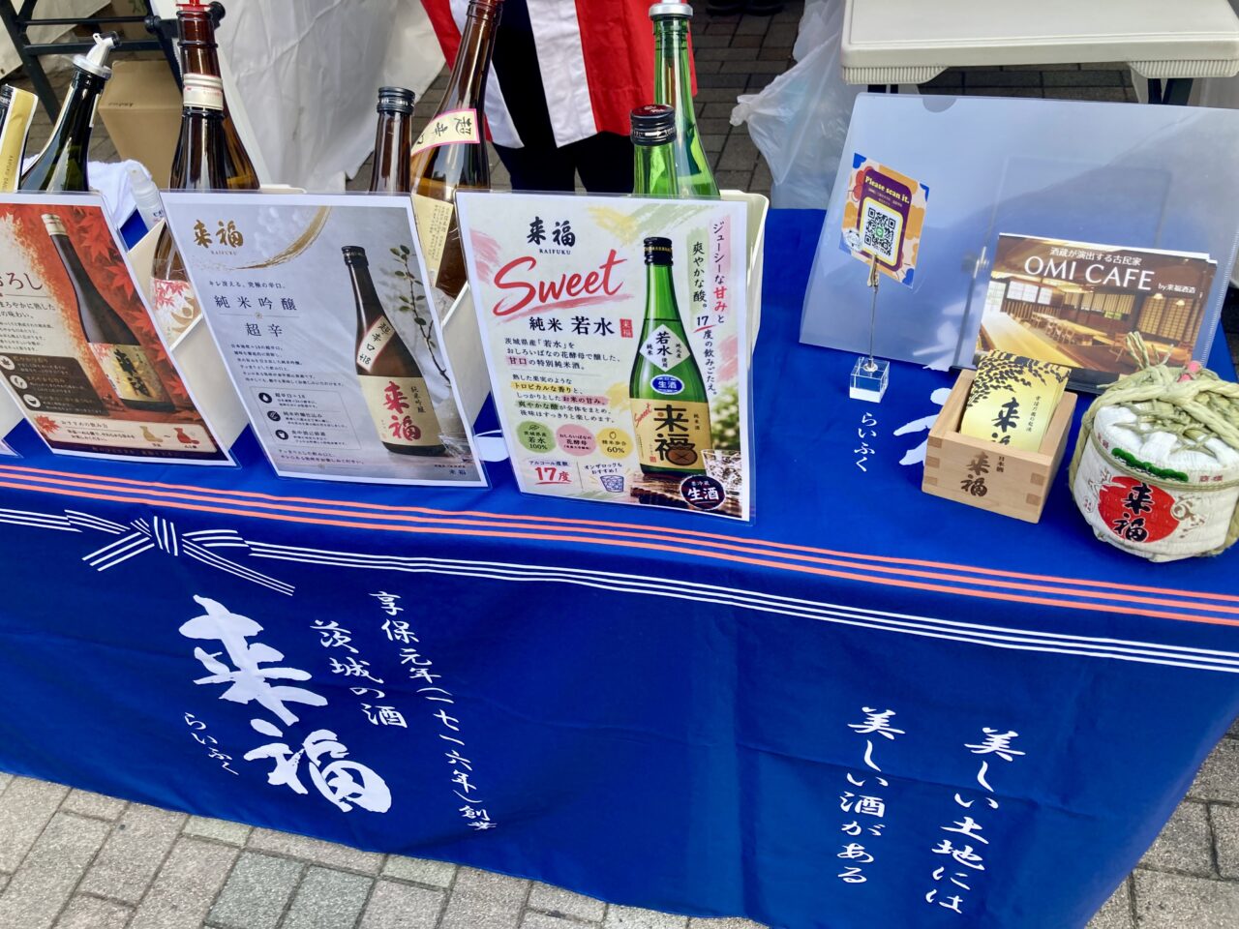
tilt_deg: -41.4
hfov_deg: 63.4
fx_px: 1002
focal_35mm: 28
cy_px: 464
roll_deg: +8.4
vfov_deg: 49.7
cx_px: 620
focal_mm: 3.99
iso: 40
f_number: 1.8
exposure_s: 1/121
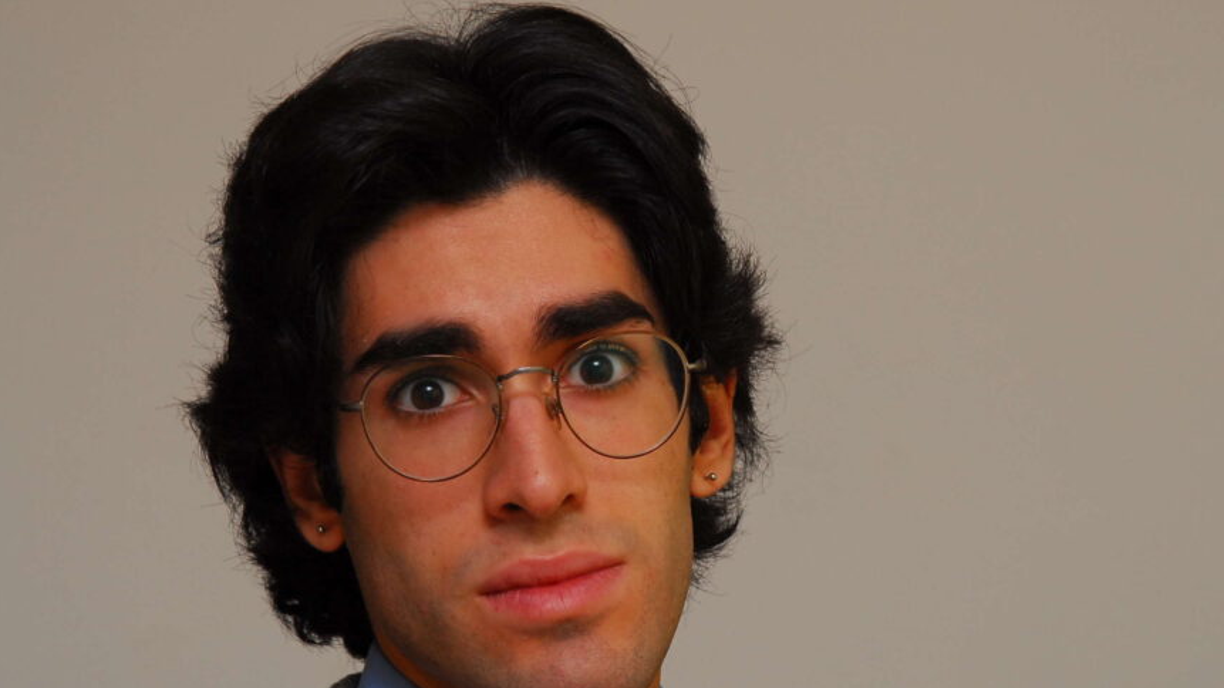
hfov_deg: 14.7
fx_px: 4738
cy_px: 453
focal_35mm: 146
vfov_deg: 8.3
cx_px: 678
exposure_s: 1/50
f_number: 5.6
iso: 400
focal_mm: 78
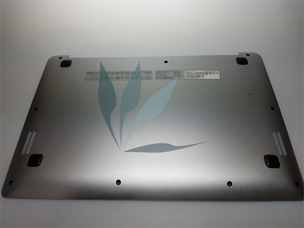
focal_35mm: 26
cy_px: 114
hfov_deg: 67.3
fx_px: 228
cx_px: 152
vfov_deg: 53.1
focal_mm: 4.2
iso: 40
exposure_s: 1/169
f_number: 1.7
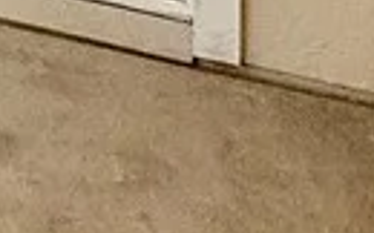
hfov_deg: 13.4
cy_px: -495
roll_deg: +0.7
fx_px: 1192
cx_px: -509
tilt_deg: -2.0
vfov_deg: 8.9
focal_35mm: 117
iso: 500
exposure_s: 1/60
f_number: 2.2
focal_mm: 2.22
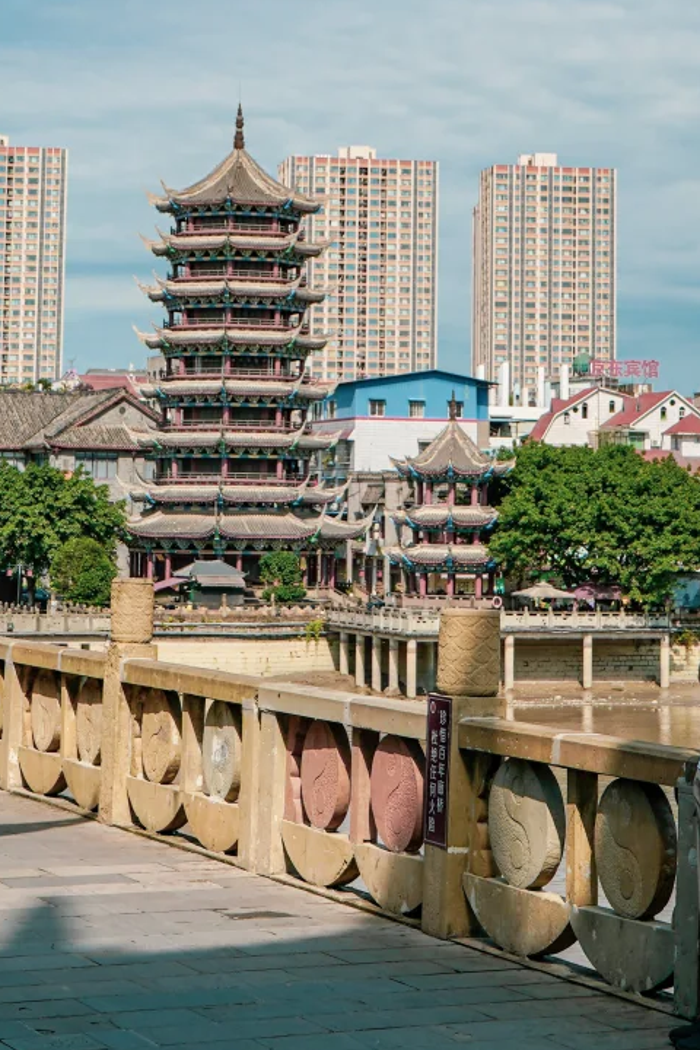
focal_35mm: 90
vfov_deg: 22.2
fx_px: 2625
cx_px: 359
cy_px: 153
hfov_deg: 15.2
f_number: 16
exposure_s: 1/125
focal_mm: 40
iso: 100
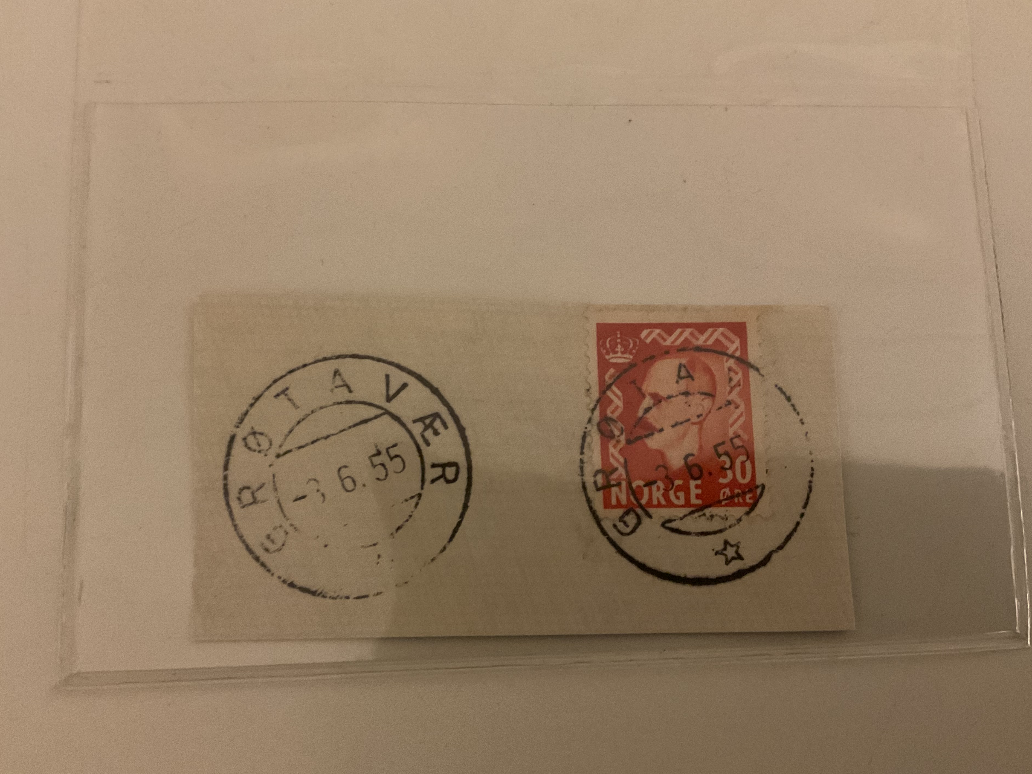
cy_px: 404
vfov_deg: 45.4
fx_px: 924
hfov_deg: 58.3
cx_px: 495
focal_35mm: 31
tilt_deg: -81.1
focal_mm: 3
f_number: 1.8
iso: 400
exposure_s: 1/30
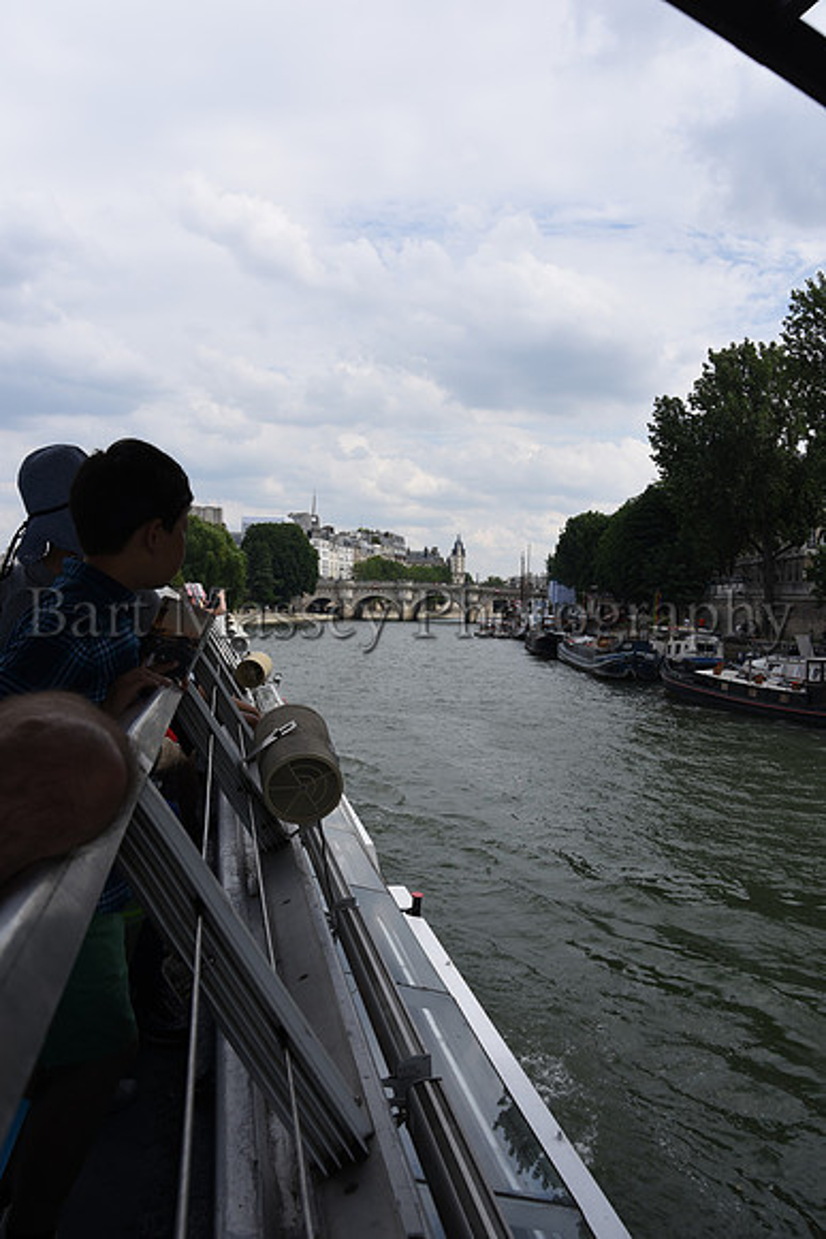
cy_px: 620
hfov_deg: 46.4
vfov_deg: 65.5
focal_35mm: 28
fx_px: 963
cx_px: 413
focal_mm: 28
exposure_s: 1/125
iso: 90
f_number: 11
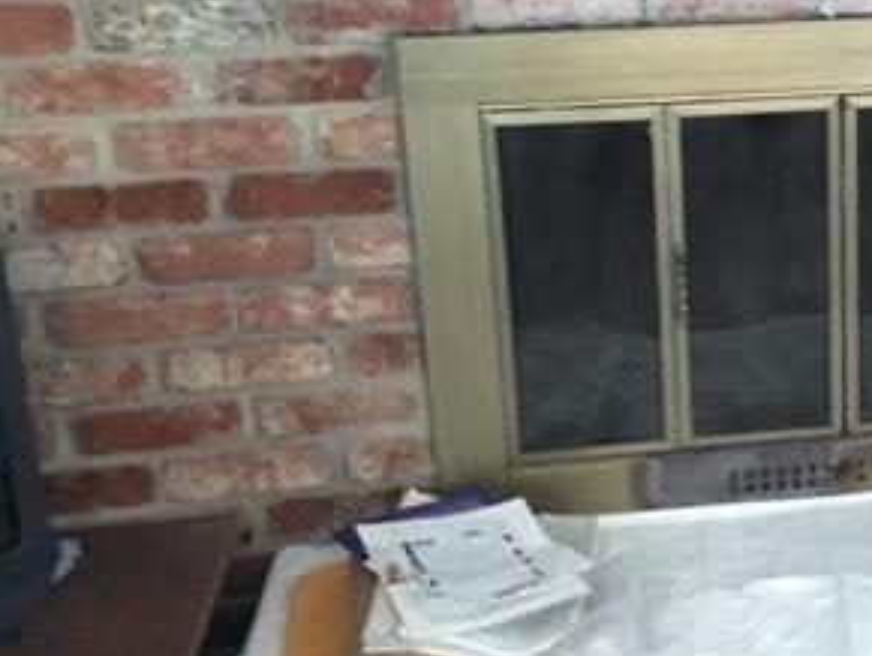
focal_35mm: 64
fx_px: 1614
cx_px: 959
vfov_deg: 22.5
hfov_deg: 27.6
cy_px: 93
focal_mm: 4.15
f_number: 2.2
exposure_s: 1/15
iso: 320
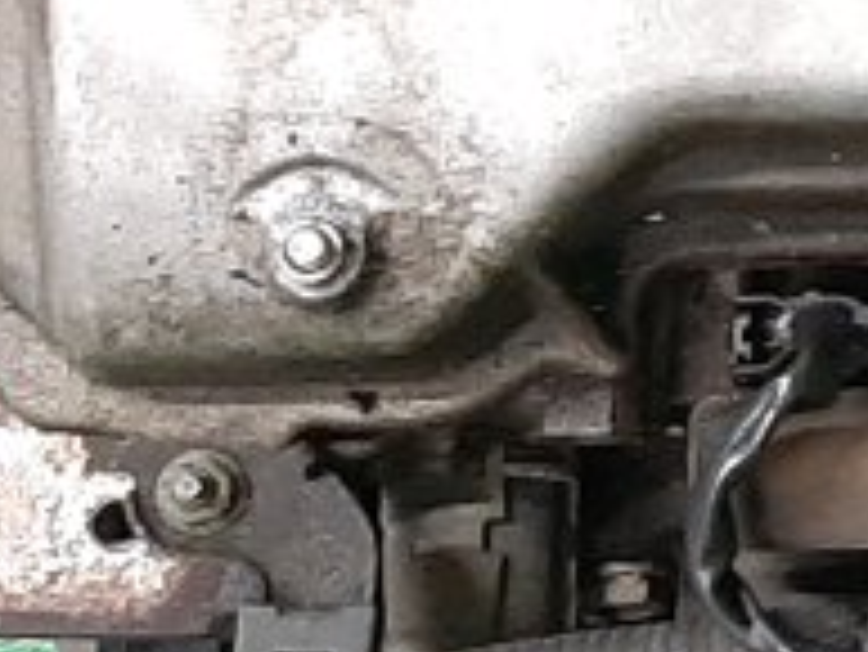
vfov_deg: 7.6
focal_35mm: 194
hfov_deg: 8.8
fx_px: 4868
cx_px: 2415
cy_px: -22
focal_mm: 3.93
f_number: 1.7
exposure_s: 1/50
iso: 182
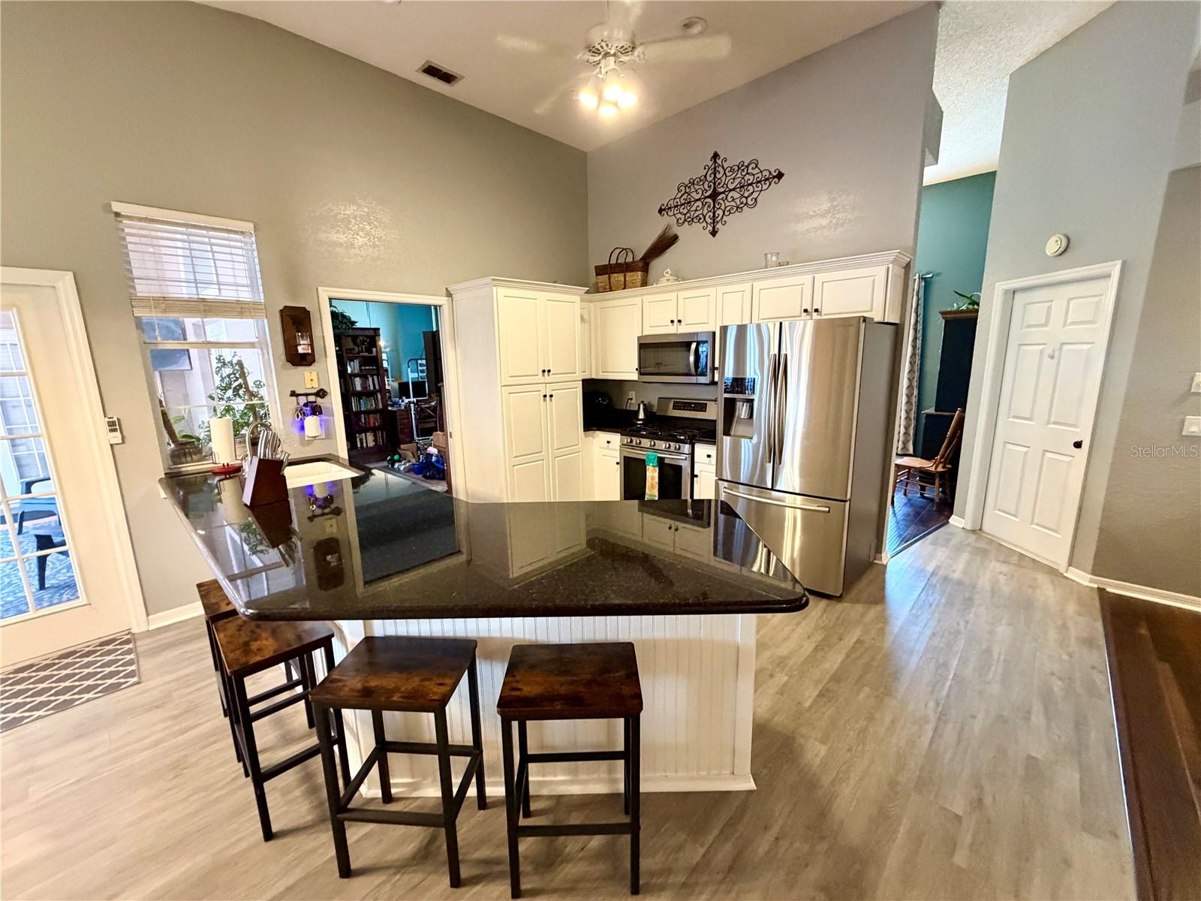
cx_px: 600
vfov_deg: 85.7
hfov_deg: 102.1
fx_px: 486
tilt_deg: -10.9
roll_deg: +1.4
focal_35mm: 14
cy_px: 450
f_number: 2.2
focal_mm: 2.22
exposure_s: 1/60
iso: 500
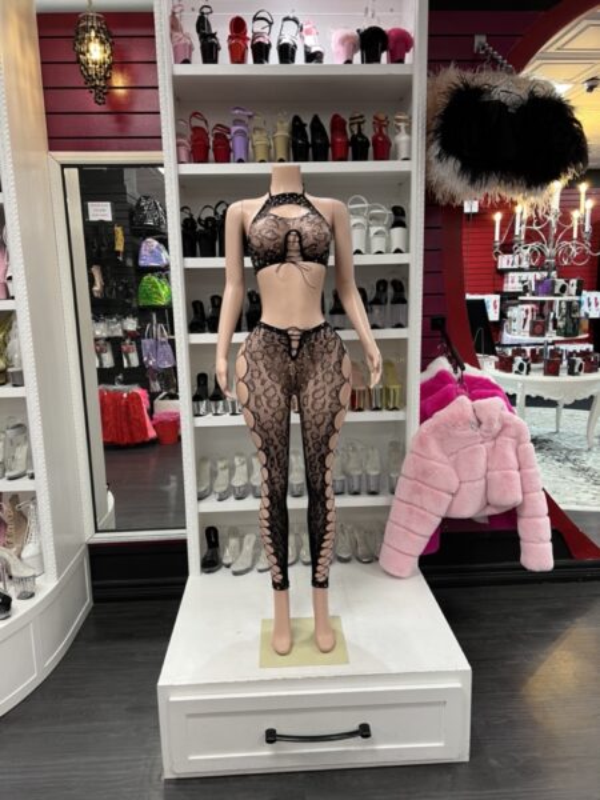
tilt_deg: -10.3
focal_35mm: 26
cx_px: 300
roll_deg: +4.1
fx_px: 601
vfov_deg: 67.3
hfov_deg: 53.1
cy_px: 400
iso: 125
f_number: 1.5
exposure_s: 1/60
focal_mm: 5.7
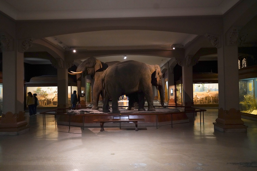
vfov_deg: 45.0
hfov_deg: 63.7
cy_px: 86
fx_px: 207
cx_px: 128
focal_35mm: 29
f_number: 3.5
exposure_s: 1/80
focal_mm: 29
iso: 6400
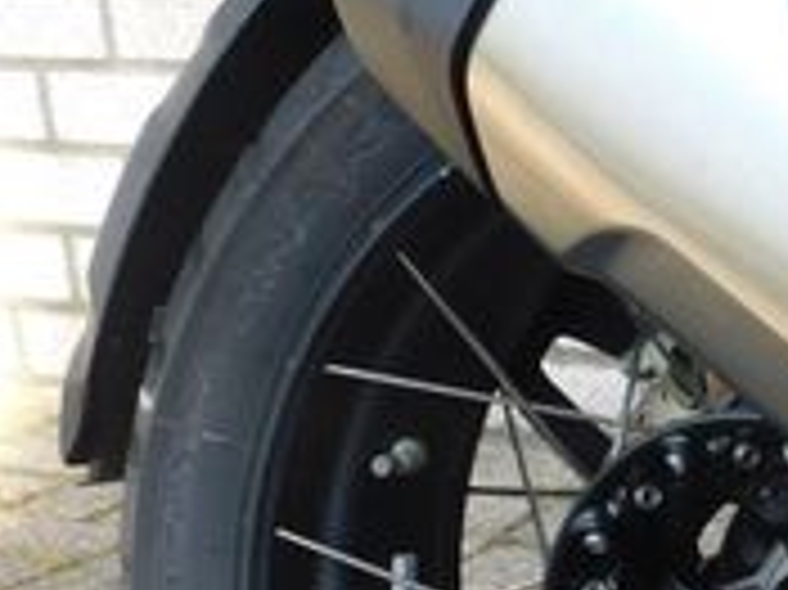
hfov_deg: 20.9
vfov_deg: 17.4
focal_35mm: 84
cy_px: 486
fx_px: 1911
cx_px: 1067
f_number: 3
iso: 125
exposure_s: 1/250
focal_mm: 4
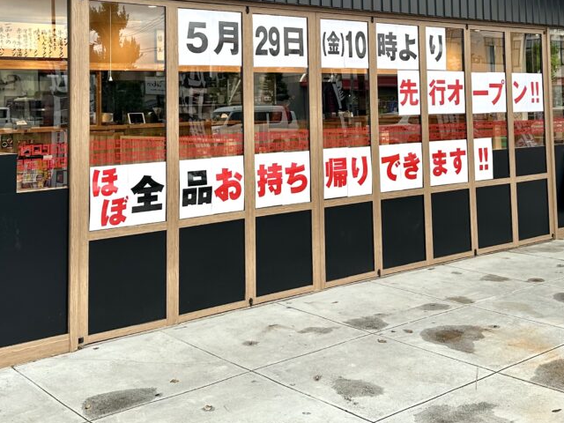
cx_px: 309
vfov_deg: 29.3
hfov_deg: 39.6
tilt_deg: +3.2
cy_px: 62
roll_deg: +1.1
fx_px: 782
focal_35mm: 48
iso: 80
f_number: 1.78
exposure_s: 1/387
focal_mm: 6.86
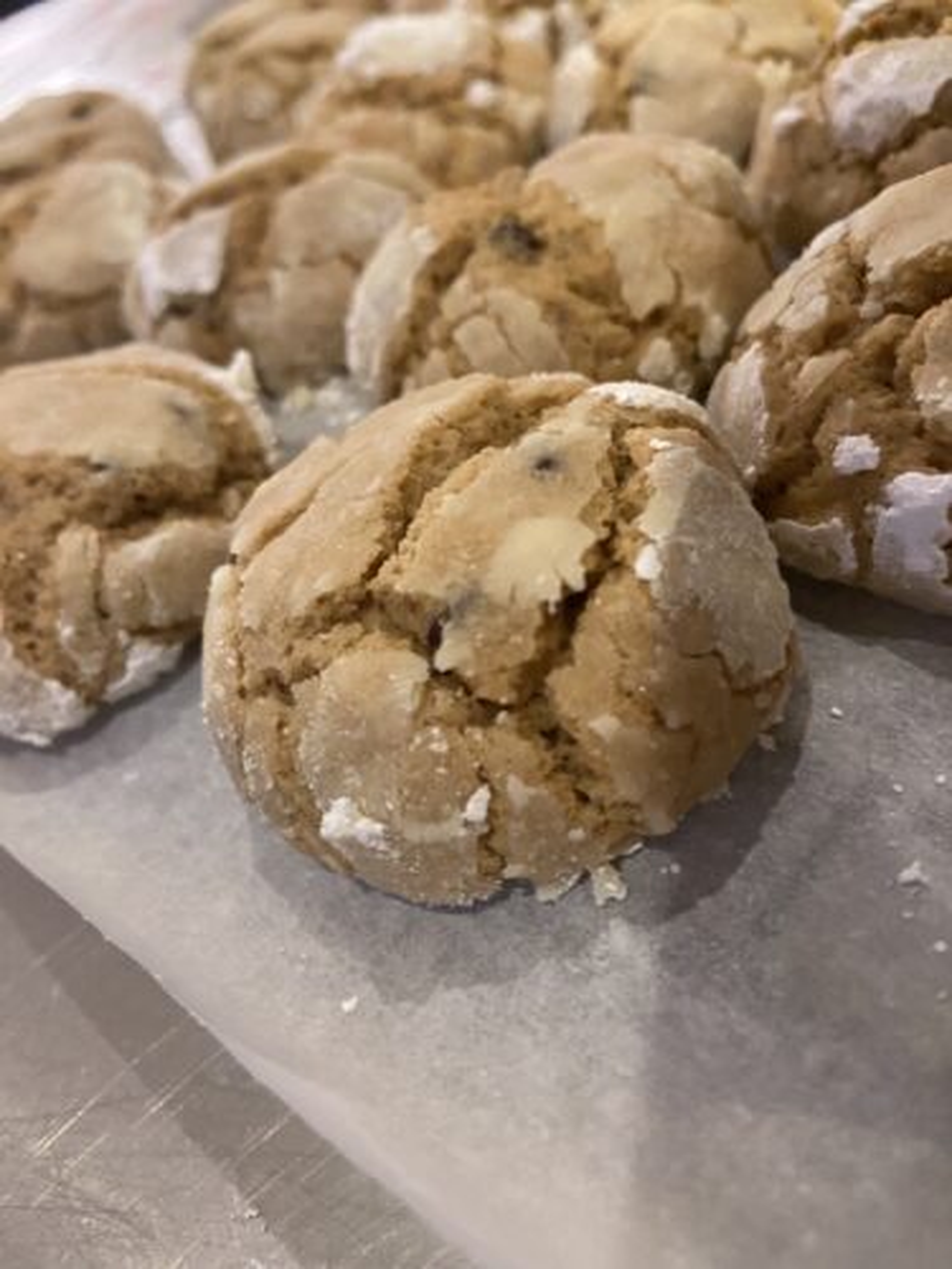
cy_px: 634
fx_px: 917
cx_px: 476
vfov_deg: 69.4
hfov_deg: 54.9
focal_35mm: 25
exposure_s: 1/33
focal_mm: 4.25
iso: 400
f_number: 1.8
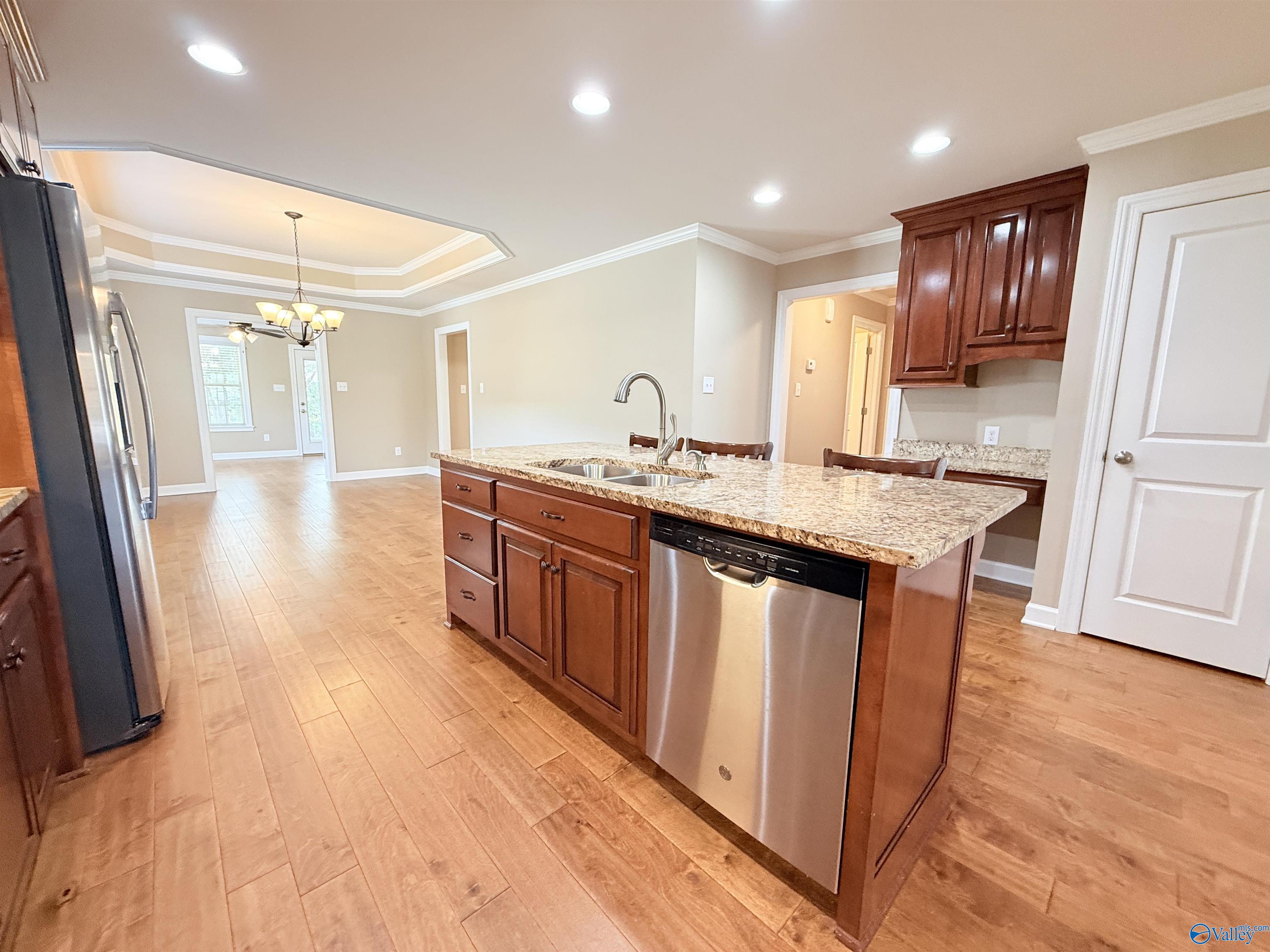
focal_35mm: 14
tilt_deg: -8.7
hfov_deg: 102.1
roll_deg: -1.0
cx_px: 635
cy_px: 476
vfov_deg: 85.7
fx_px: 514
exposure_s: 1/60
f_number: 2.2
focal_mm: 2.22
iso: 250
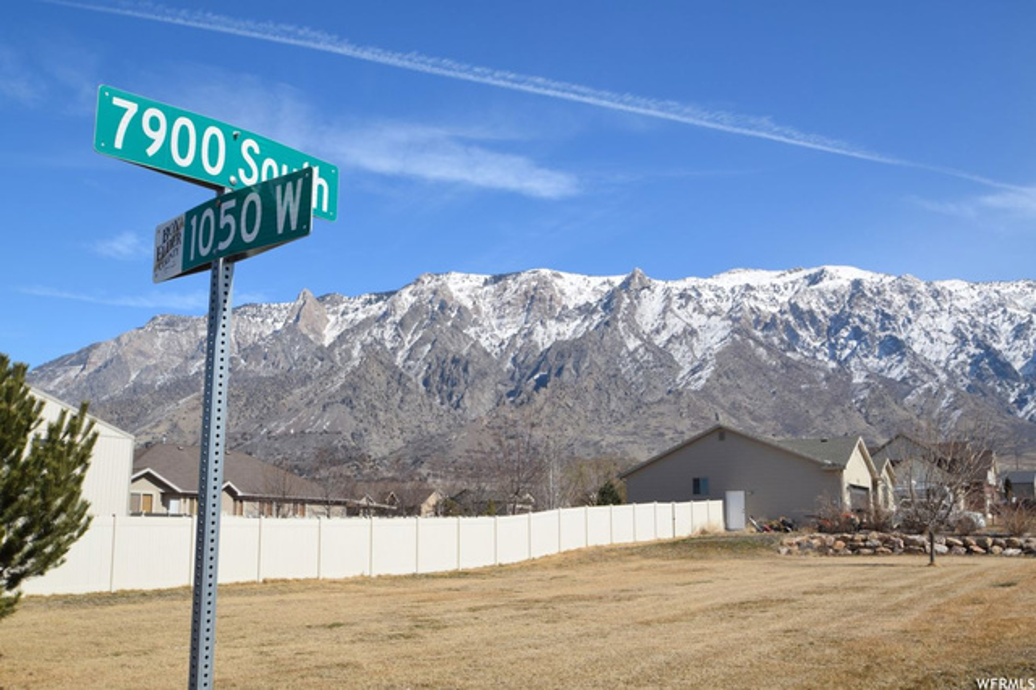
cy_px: 345
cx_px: 518
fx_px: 906
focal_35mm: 32
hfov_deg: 59.5
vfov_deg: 41.7
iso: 200
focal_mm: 21
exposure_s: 1/400
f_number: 10
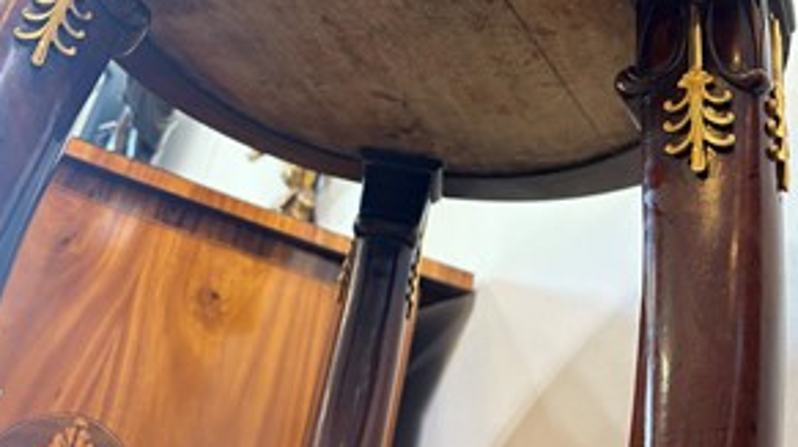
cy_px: 55
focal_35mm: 39
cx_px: 400
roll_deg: -12.6
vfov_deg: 29.2
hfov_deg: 51.7
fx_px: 824
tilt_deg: +33.0
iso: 160
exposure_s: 1/50
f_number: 1.6
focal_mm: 5.96
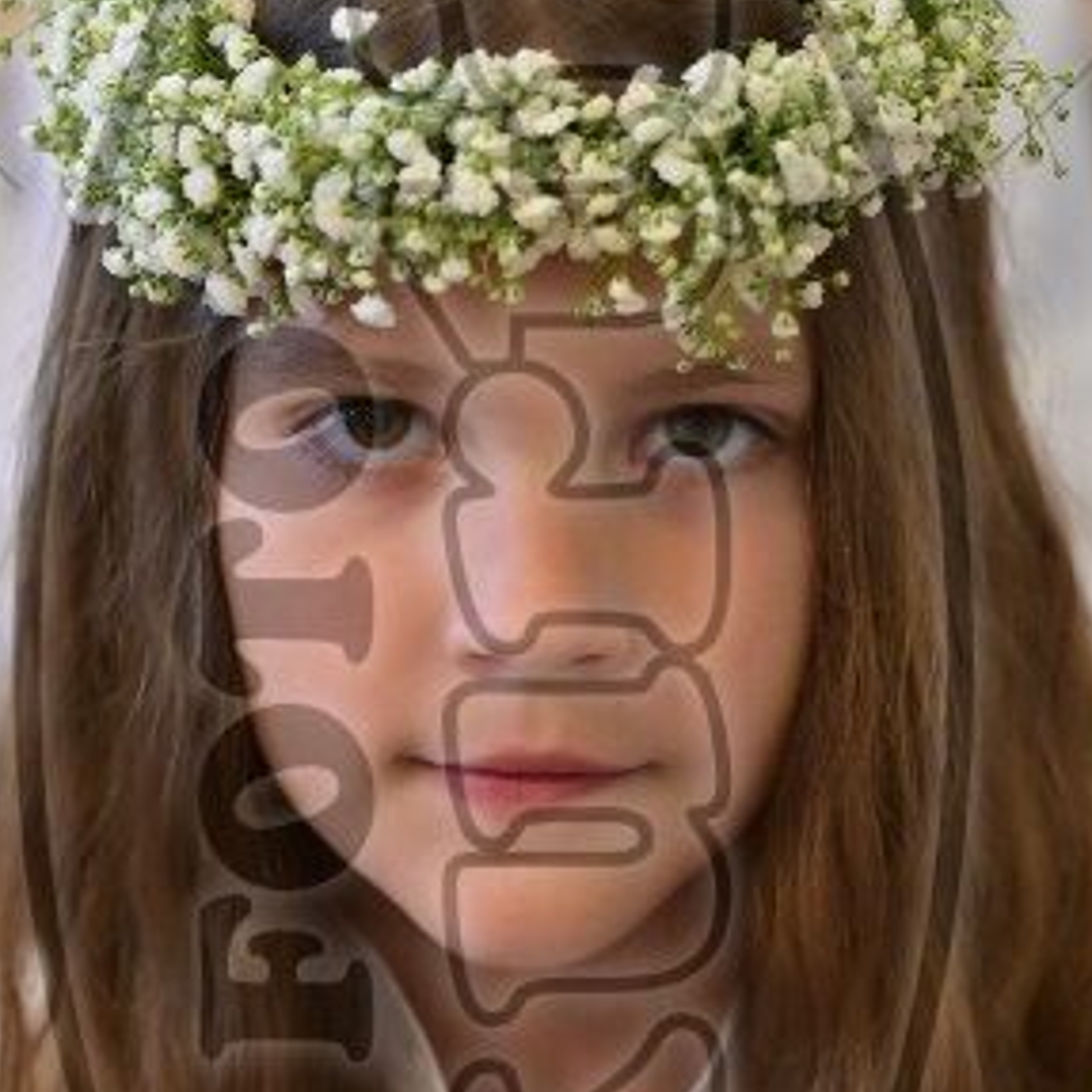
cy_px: 662
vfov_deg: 11.2
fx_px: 5568
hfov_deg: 11.2
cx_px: 497
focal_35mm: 156
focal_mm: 81
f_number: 4
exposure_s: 1/125
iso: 8000
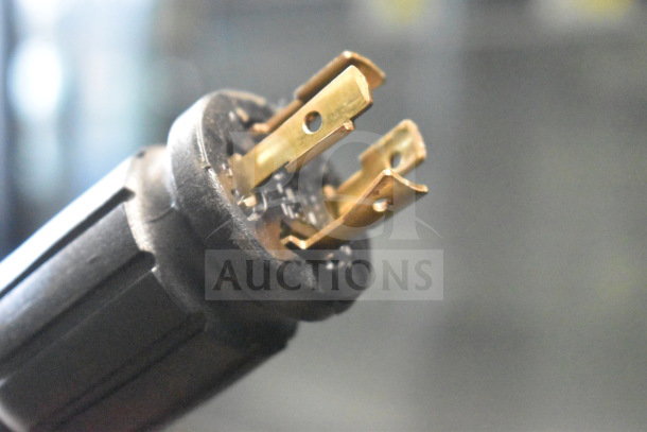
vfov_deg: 16.6
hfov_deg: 24.6
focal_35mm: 82
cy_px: 216
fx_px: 1483
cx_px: 324
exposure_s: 1/100
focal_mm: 55
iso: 22800
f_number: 5.6
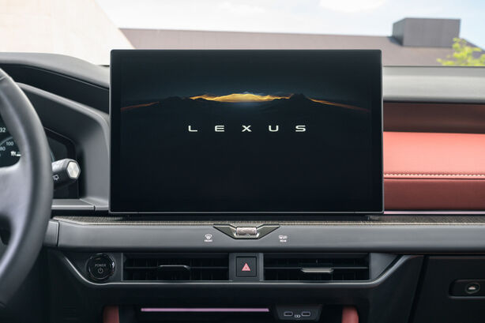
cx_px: 242
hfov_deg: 28.9
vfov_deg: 19.4
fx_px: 943
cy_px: 162
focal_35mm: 70
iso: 500
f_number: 3.2
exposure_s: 1/160
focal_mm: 70
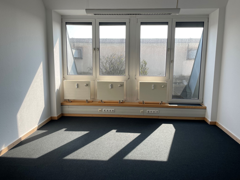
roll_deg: +2.2
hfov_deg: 67.3
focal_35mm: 26
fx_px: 180
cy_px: 90
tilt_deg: -7.8
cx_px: 120
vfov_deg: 53.1
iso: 32
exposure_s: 1/469
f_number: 1.6
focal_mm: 4.2
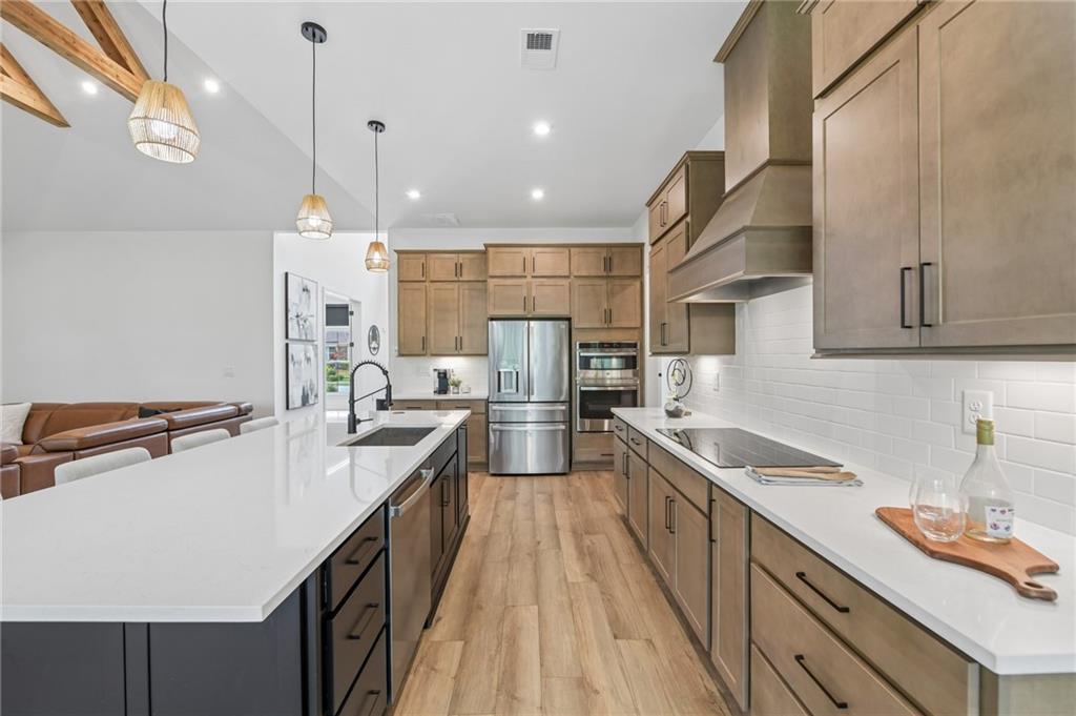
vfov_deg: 81.1
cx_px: 538
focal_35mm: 14
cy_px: 358
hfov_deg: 104.3
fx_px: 418
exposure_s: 1/25
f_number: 8
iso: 400
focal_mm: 14
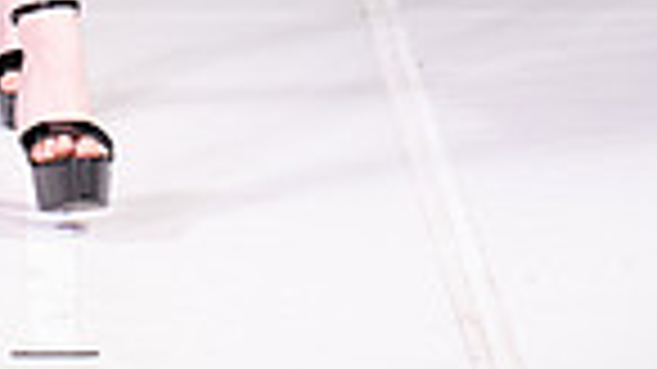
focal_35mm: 330
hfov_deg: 6.5
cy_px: -612
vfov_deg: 3.6
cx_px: 52
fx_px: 5747
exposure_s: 1/400
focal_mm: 102
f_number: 5.6
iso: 2000
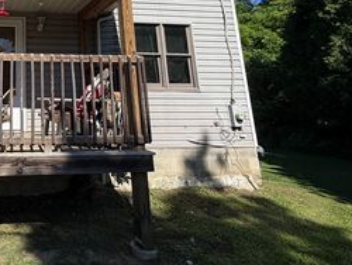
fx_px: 285
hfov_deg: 53.2
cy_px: 33
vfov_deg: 45.7
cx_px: 18
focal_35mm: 28
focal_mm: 2.22
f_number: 2.2
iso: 25
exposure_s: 1/770
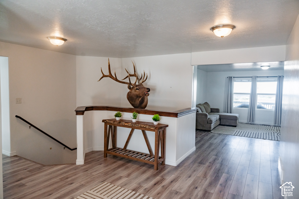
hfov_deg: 73.7
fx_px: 199
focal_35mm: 24
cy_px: 100
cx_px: 150
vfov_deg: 53.1
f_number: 5.6
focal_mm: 24
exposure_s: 1/125
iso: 1000
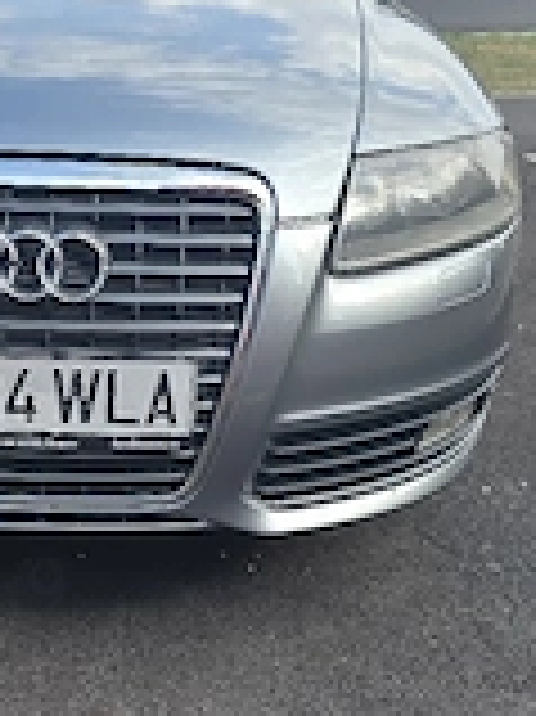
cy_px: 365
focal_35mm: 58
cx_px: 9
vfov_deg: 33.3
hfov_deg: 24.2
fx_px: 1199
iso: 12
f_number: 1.7
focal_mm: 6.3
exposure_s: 1/278
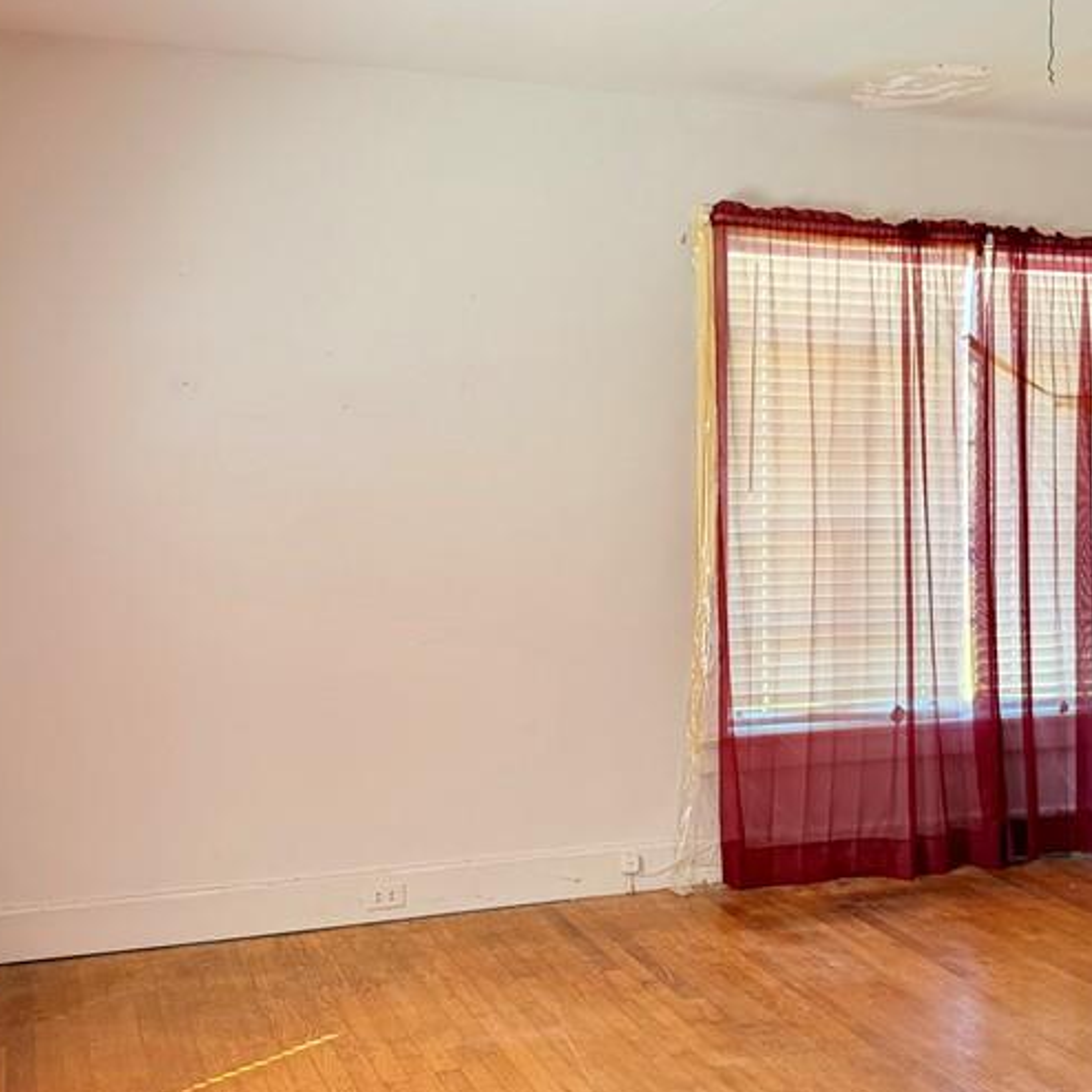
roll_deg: +0.6
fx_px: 1570
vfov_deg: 38.3
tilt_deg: -1.4
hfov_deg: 38.1
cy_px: 506
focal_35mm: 44
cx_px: 674
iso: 640
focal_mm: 6.76
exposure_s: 1/60
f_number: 1.78
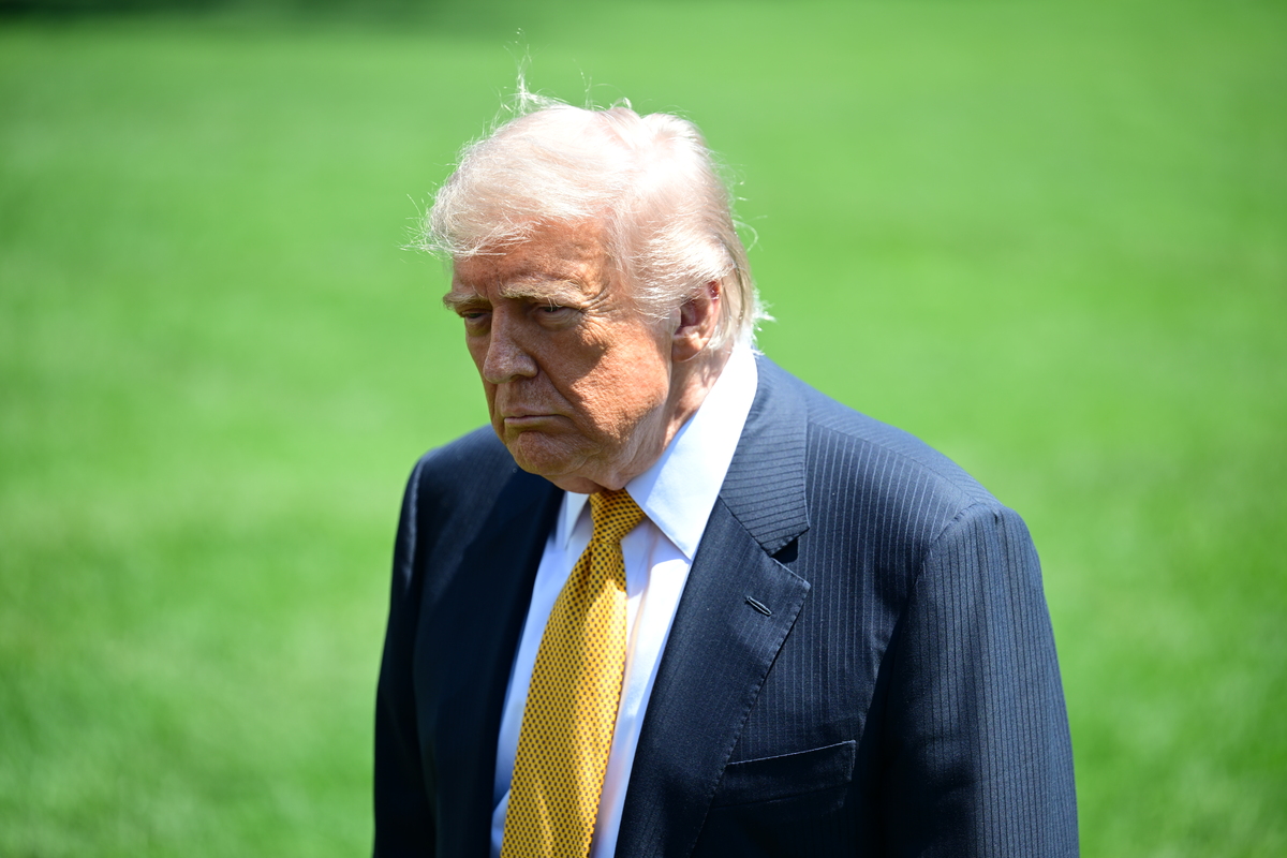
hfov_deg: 13.7
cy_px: 429
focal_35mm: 150
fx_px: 5362
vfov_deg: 9.1
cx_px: 644
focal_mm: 150
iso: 64
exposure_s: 1/400
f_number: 2.8
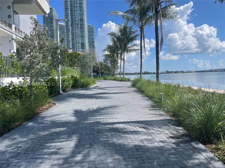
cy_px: 84
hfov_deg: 67.3
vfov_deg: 53.1
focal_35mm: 26
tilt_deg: -2.2
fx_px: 169
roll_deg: +2.2
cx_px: 112
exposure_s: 1/3509
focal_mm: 4.2
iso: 32
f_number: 1.6
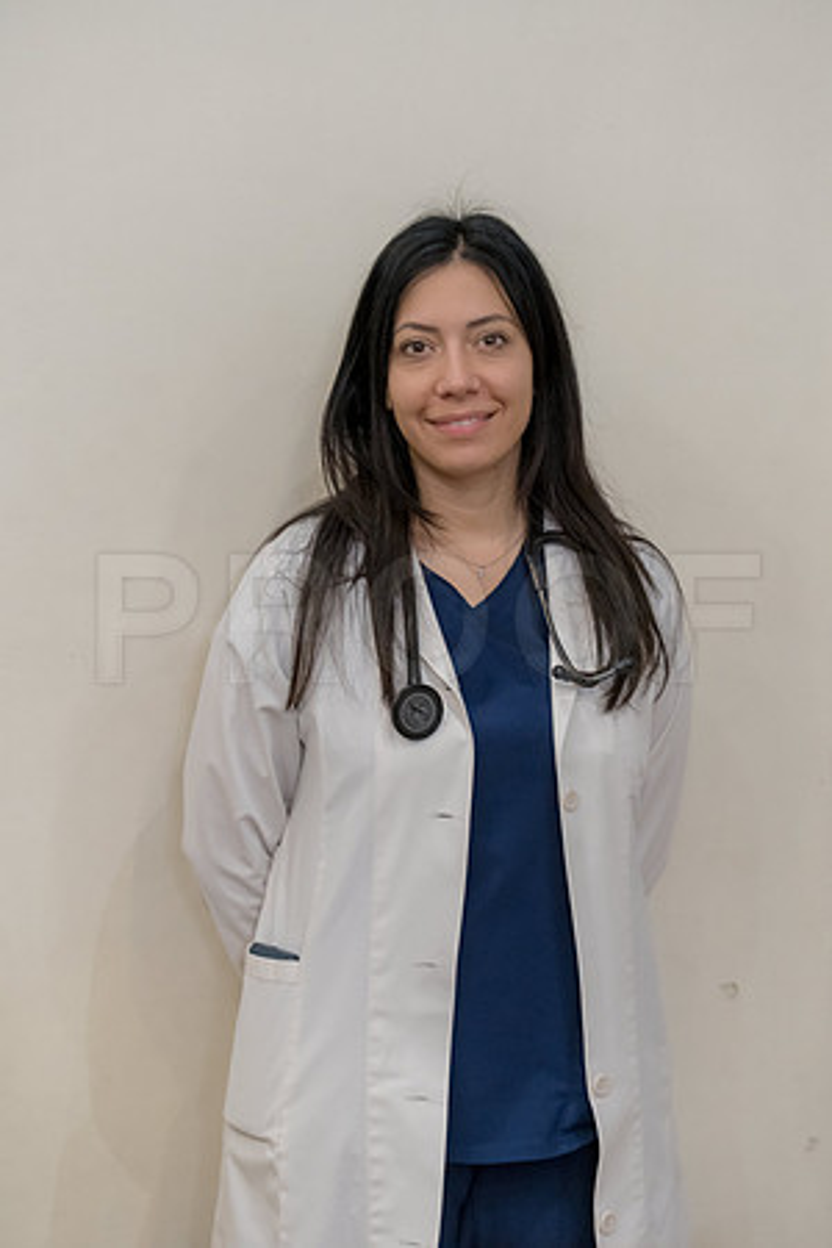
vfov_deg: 19.5
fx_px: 3640
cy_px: 624
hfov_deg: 13.0
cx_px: 416
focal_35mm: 105
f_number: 4
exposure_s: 1/80
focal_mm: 105
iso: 5000
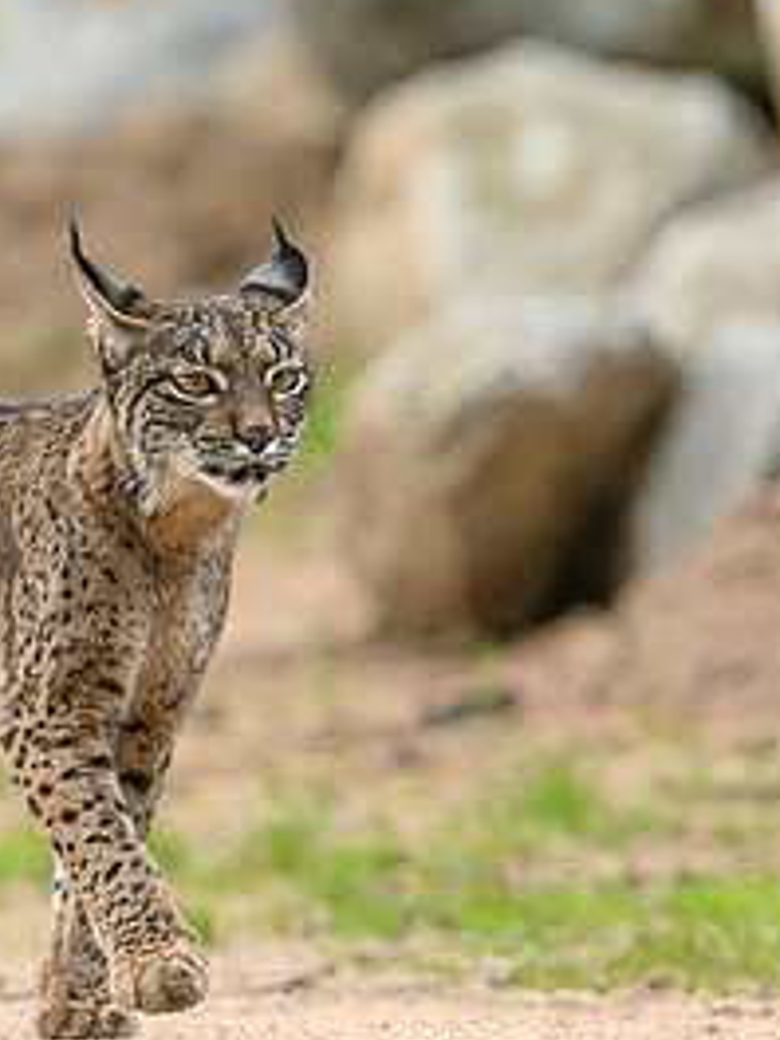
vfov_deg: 1.6
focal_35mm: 1252
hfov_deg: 1.2
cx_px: 343
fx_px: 37615
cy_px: 92
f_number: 4
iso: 500
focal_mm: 400
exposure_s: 1/2000
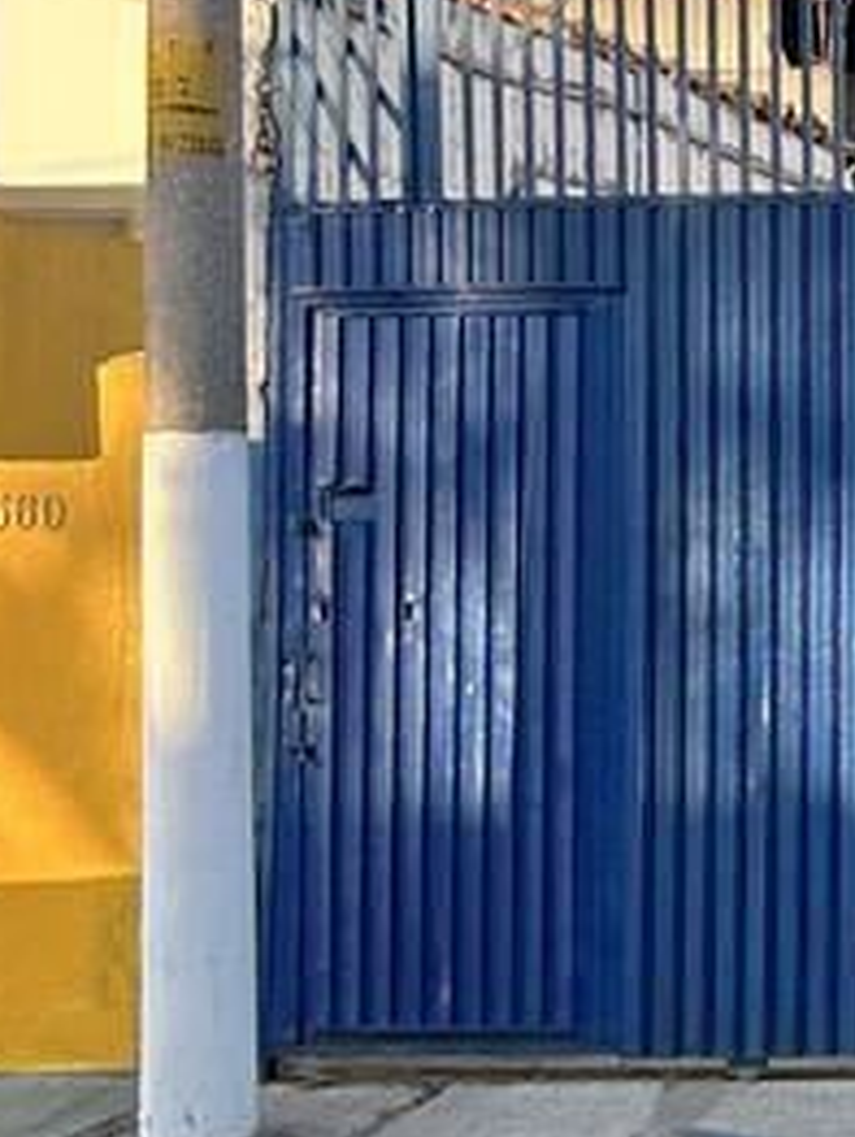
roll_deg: -2.3
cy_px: 473
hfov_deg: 12.2
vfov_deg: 18.3
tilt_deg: +1.9
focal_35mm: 107
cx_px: 1727
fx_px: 3518
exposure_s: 1/1159
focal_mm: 5.7
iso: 50
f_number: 1.5
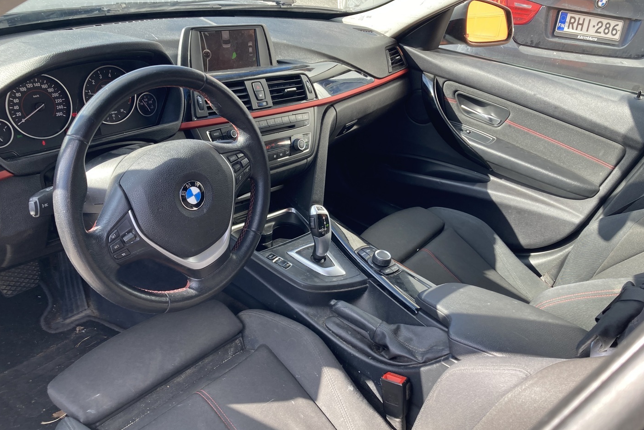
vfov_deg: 43.6
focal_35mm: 30
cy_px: 221
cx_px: 320
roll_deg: -8.7
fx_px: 537
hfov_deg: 61.9
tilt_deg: -28.9
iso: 25
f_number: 1.8
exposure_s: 1/121
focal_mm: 3.99
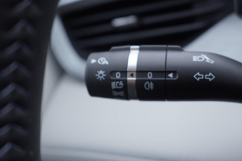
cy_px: 74
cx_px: 123
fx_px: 329
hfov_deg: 40.3
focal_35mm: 49
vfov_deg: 27.5
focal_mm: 24
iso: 125
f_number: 3.2
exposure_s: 1/50
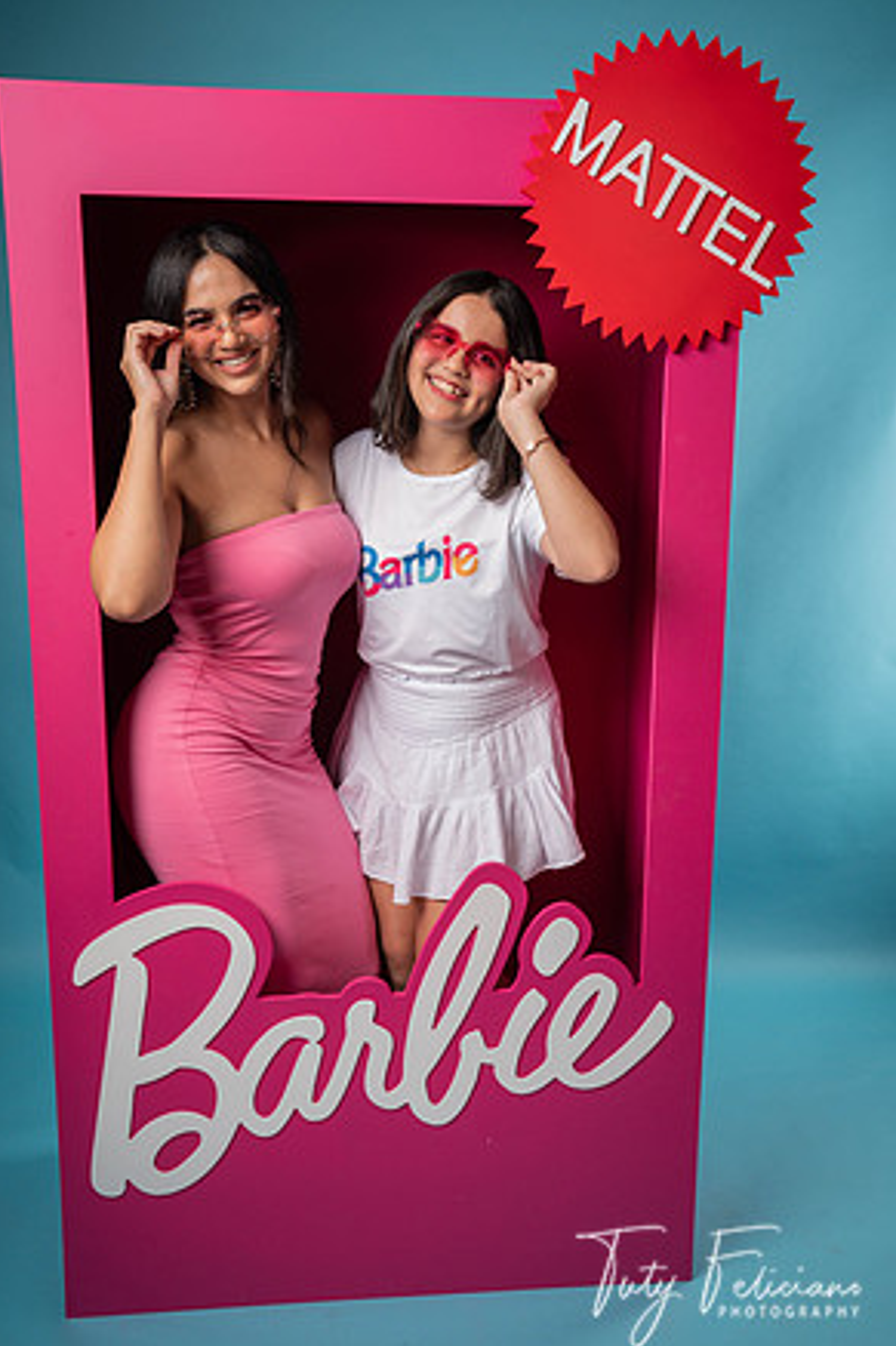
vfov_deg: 54.4
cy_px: 690
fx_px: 1308
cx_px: 446
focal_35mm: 35
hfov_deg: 37.8
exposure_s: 1/200
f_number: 6.3
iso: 250
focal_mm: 34
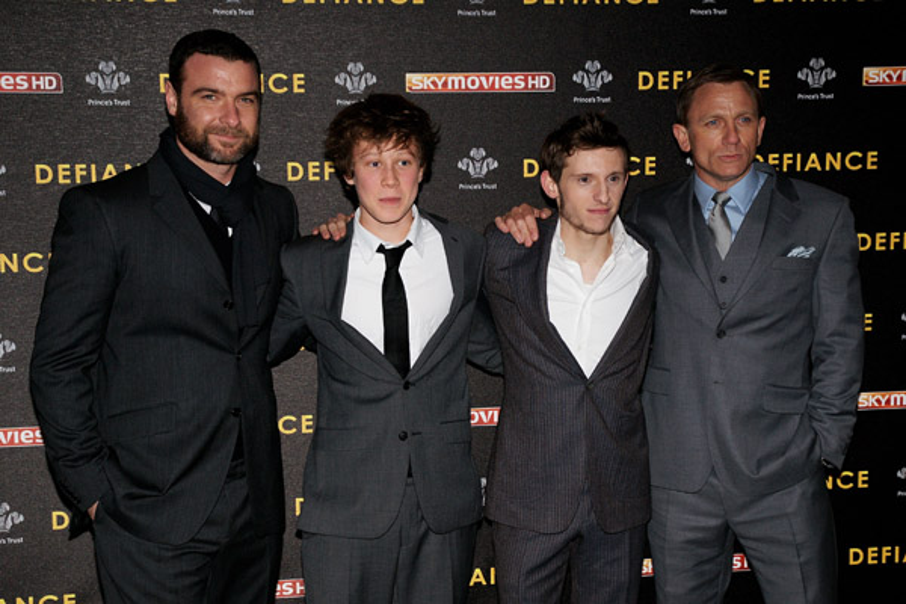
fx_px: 1258
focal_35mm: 50
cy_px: 302
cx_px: 453
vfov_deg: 27.0
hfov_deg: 39.6
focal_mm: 50
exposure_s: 1/160
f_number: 6.3
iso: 400
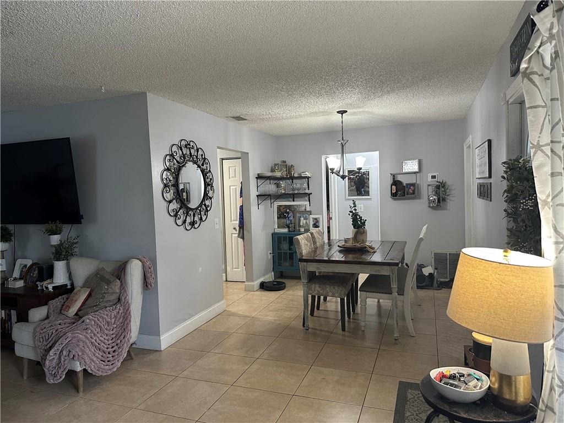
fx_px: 391
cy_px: 212
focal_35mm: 24
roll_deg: +1.4
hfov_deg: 71.6
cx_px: 282
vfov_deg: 56.8
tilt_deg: -3.3
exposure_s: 1/60
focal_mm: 6.86
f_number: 1.78
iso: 320
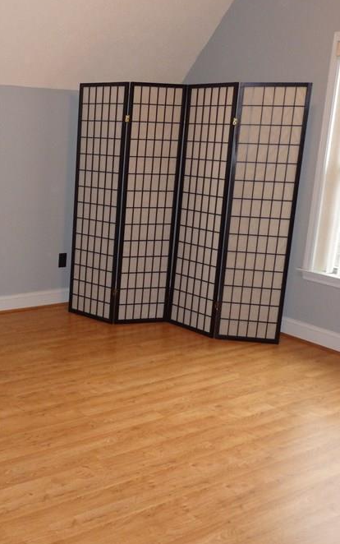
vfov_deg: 48.2
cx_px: 11
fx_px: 608
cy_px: 266
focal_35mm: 41
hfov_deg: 29.5
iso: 400
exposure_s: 1/30
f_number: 3
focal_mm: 4.5
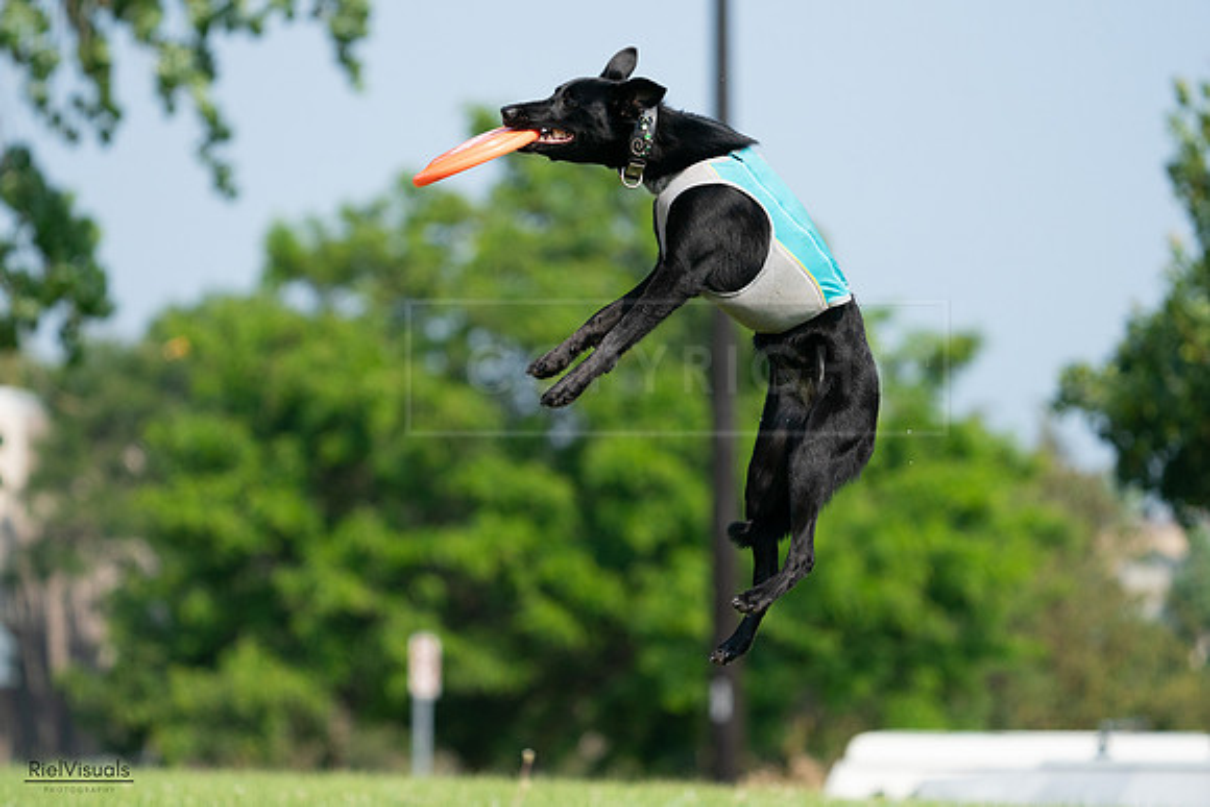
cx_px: 605
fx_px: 9715
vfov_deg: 4.8
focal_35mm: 289
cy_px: 404
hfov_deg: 7.1
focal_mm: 289
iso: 1250
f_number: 5.6
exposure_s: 1/4000
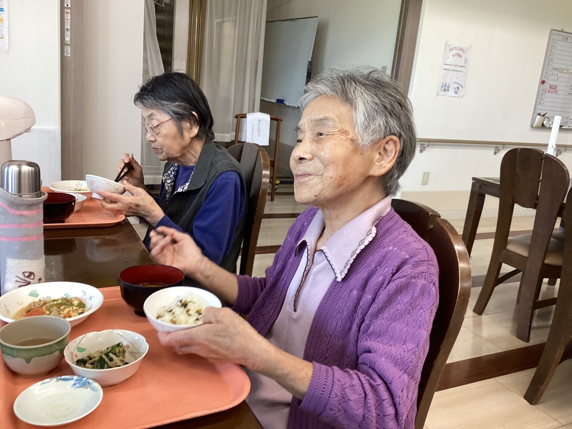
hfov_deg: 58.4
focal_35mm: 31
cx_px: 286
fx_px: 512
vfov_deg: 45.4
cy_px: 214
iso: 80
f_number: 2.4
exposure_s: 1/60
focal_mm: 3.3
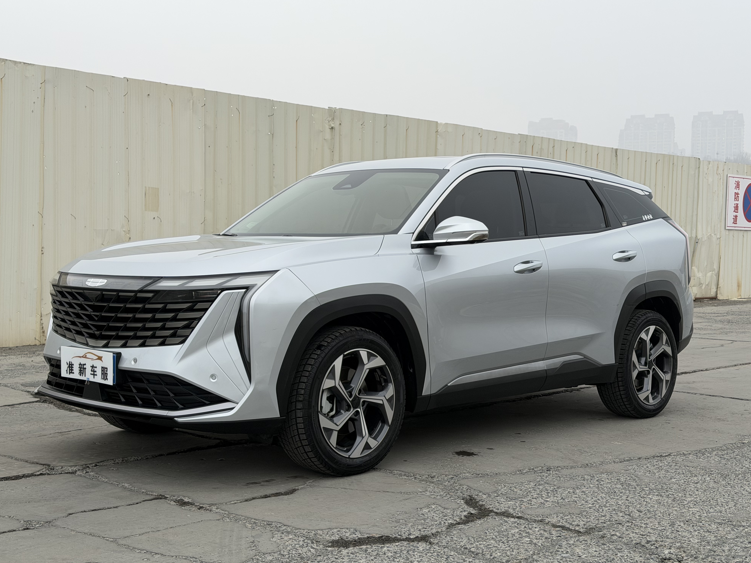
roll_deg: +0.3
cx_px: 369
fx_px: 1063
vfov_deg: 29.7
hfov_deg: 38.9
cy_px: 277
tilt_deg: -1.9
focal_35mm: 49
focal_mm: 6.76
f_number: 1.78
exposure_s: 1/191
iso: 50
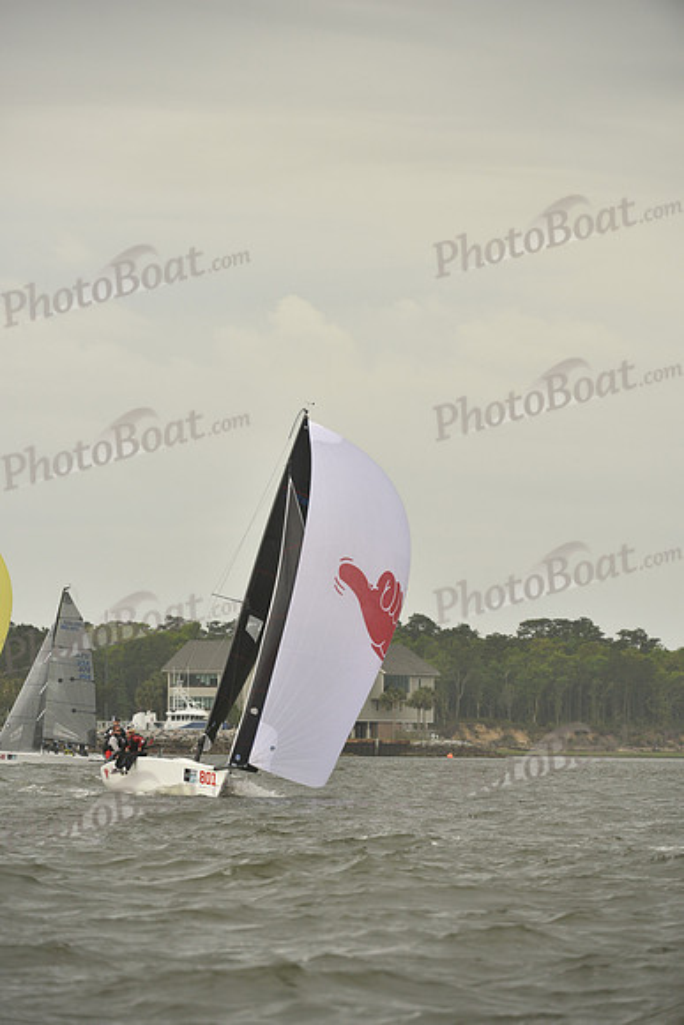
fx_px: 7975
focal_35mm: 280
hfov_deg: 4.9
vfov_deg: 7.4
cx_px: 342
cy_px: 512
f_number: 6.3
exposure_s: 1/1000
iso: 400
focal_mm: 280
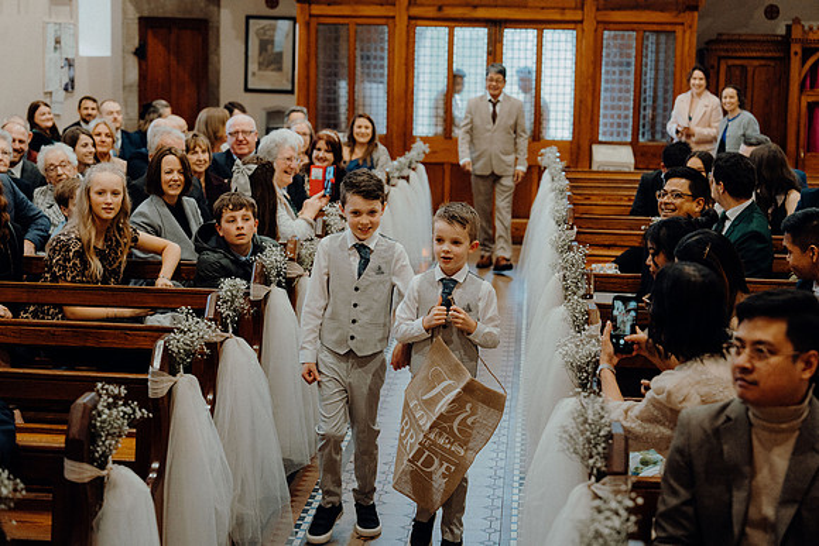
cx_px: 410
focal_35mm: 70
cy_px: 273
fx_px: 1593
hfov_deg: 28.8
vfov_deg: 19.5
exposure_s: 1/160
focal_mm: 70
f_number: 3.5
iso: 3200
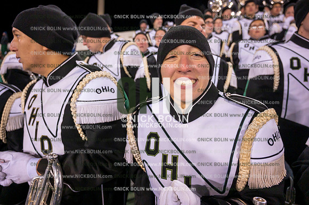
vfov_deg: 53.1
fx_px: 206
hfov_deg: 73.8
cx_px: 154
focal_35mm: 24
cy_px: 102
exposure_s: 1/640
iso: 3200
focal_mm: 24
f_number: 4
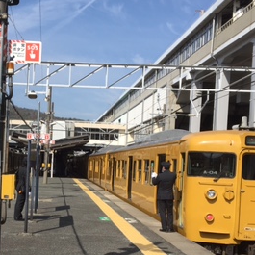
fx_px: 517
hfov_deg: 27.3
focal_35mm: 62
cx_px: 57
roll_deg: -3.5
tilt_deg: -3.5
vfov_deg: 27.5
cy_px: 173
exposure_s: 1/1789
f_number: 2.2
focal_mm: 4.15
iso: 25
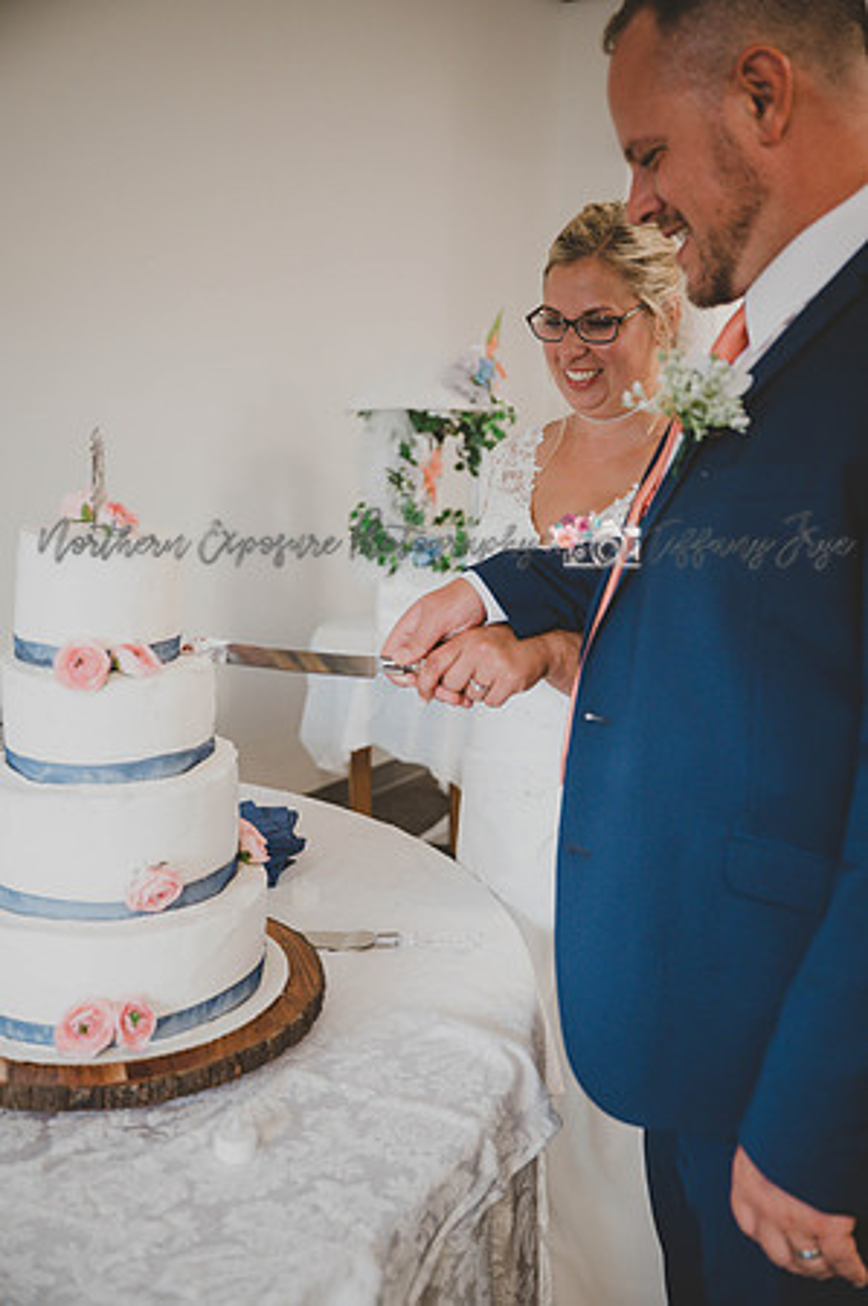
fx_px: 1269
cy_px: 653
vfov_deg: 54.5
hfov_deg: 37.8
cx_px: 434
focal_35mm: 35
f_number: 2.8
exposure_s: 1/125
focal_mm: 35
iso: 3200
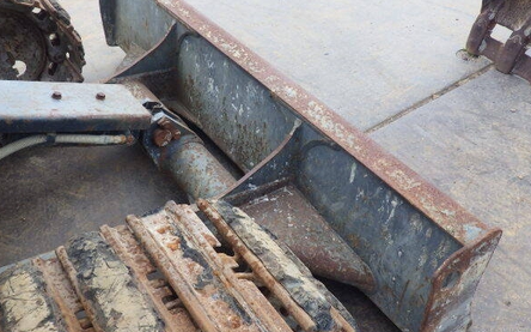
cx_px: 263
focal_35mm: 39
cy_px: 156
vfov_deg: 32.7
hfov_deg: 50.4
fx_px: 564
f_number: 4.6
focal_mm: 6.1
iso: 125
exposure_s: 1/200
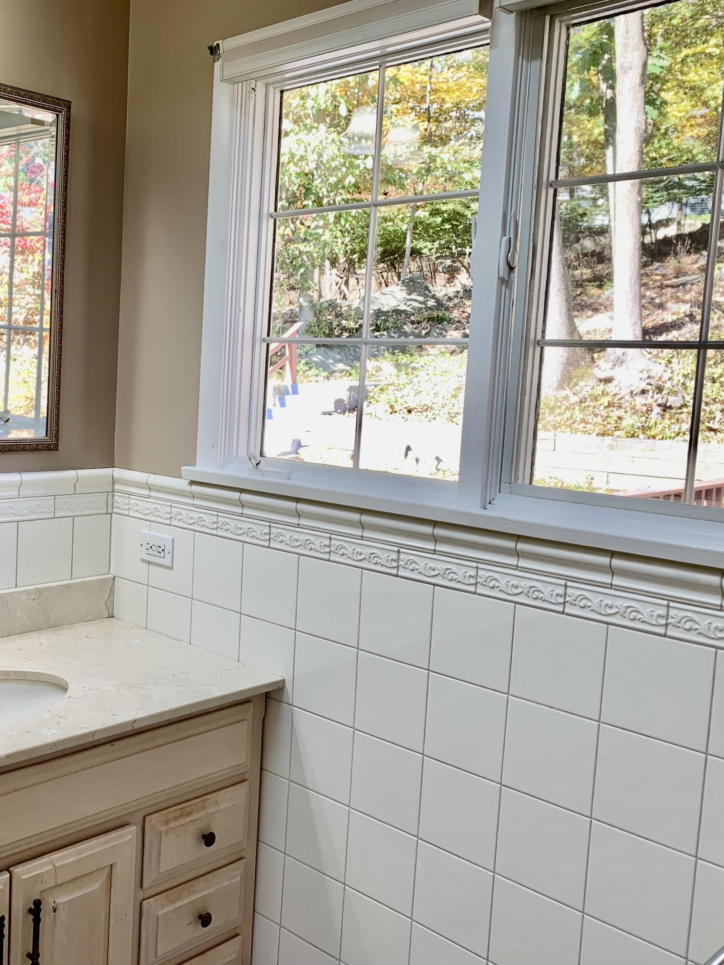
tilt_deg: -7.7
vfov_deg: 52.6
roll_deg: -2.1
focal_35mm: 35
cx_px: 166
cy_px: 480
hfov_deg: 39.4
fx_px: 976
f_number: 1.8
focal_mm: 4.25
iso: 32
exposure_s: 1/120
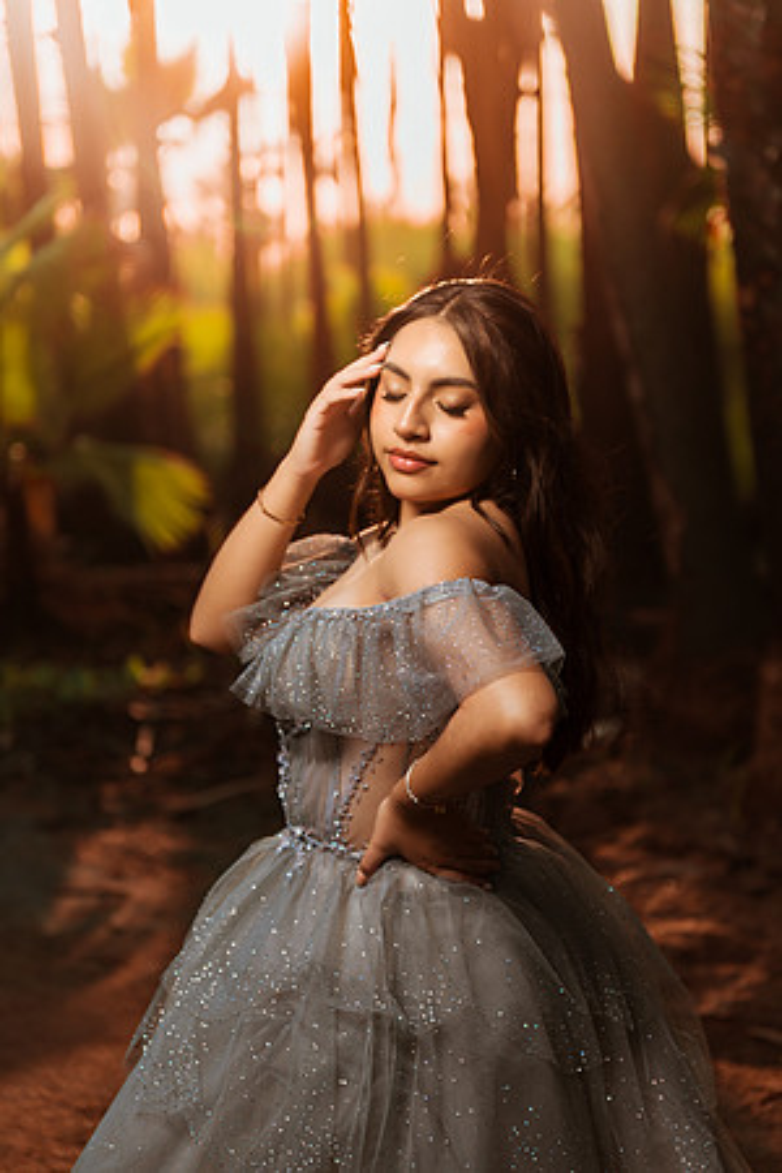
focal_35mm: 70
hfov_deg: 19.5
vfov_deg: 28.8
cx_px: 391
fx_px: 2281
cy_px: 586
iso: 100
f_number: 2.8
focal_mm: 70
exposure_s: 1/800
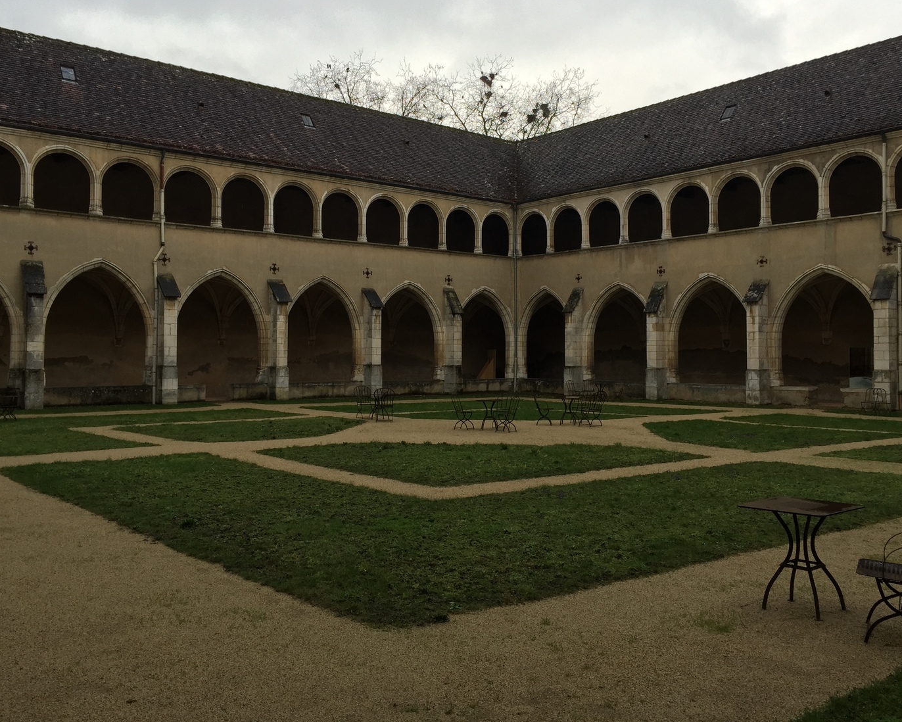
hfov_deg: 54.2
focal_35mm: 33
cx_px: 446
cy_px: 330
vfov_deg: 44.5
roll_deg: -0.6
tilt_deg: +1.5
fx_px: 881
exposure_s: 1/388
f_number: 2.2
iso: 32
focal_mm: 4.15
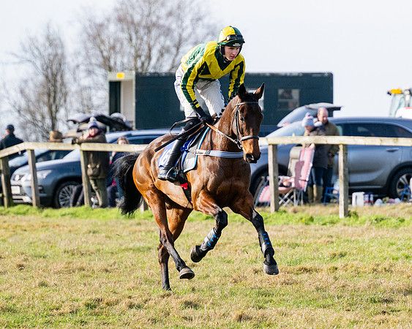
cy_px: 189
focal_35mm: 338
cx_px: 276
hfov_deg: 5.7
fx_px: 4123
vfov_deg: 4.6
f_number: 4
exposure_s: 1/3200
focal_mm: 170
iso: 400
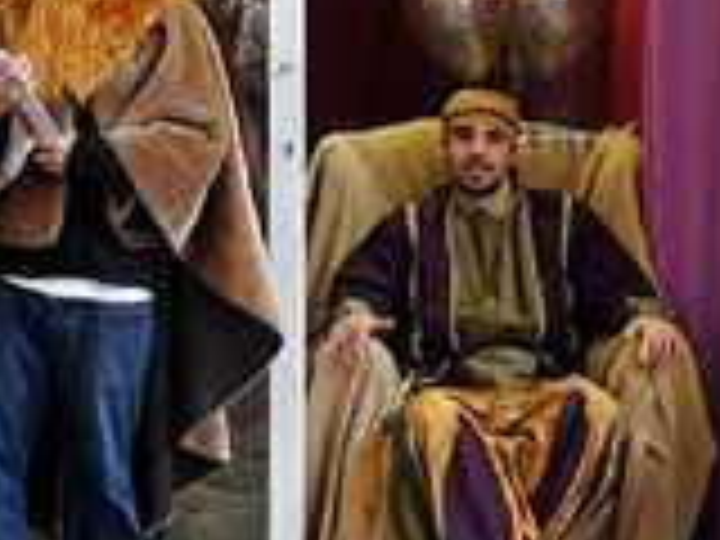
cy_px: 32
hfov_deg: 14.6
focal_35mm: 135
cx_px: 234
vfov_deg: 10.9
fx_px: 2808
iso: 400
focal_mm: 8.3
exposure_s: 1/30
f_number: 3.5
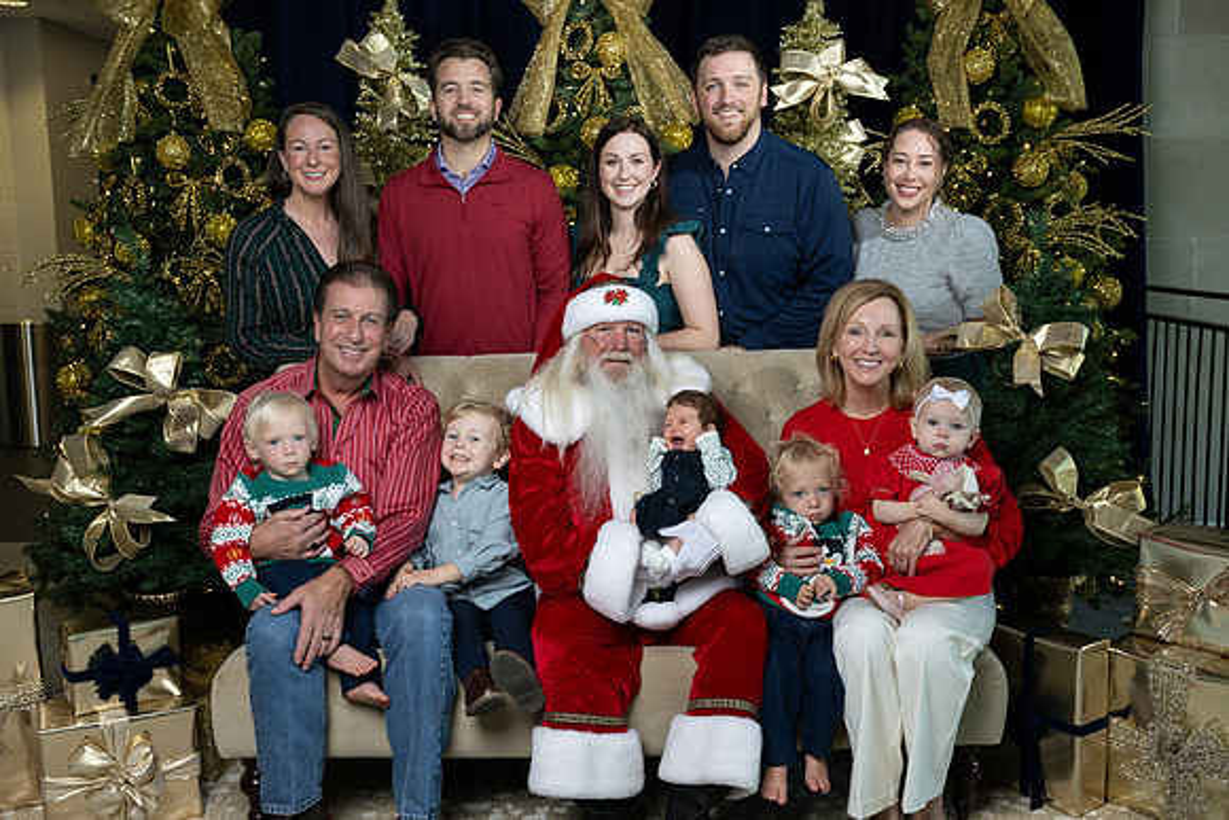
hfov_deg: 53.1
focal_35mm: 36
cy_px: 410
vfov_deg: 36.9
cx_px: 614
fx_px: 1229
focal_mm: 36
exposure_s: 1/60
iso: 400
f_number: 7.1
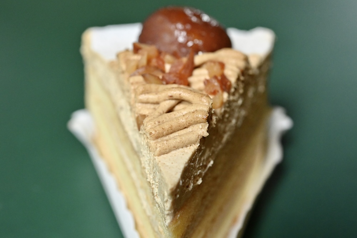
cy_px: 119
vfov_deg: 22.6
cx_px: 178
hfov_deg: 33.4
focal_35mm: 60
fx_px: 595
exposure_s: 1/250
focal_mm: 60
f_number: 7.1
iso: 6400
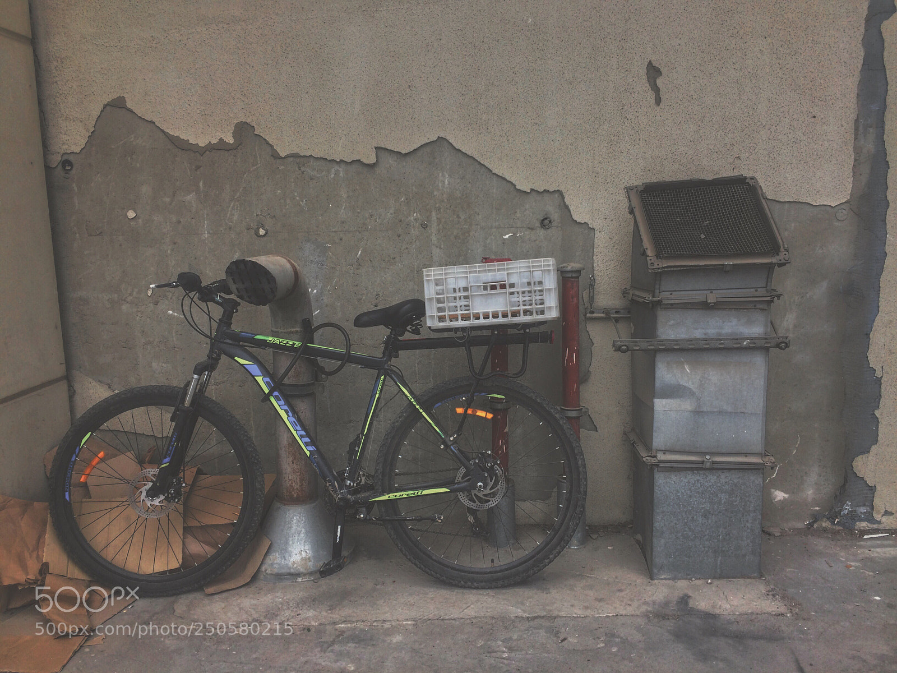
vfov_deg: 48.2
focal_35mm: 29
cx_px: 448
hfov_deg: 61.7
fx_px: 751
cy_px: 336
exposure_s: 1/526
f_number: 2.2
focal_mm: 4.15
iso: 32
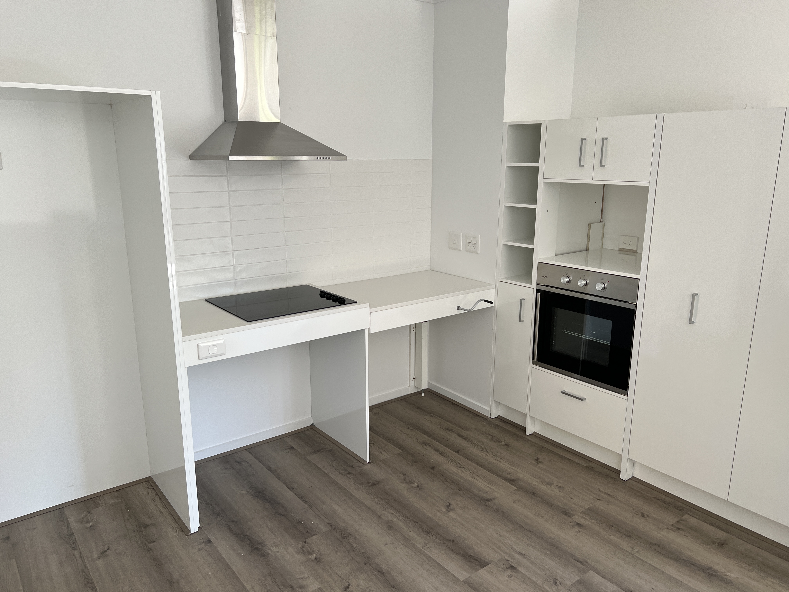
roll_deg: +1.3
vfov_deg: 53.1
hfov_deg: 67.3
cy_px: 296
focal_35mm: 26
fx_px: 593
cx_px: 394
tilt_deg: -13.5
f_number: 1.5
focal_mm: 5.7
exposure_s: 1/121
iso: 40
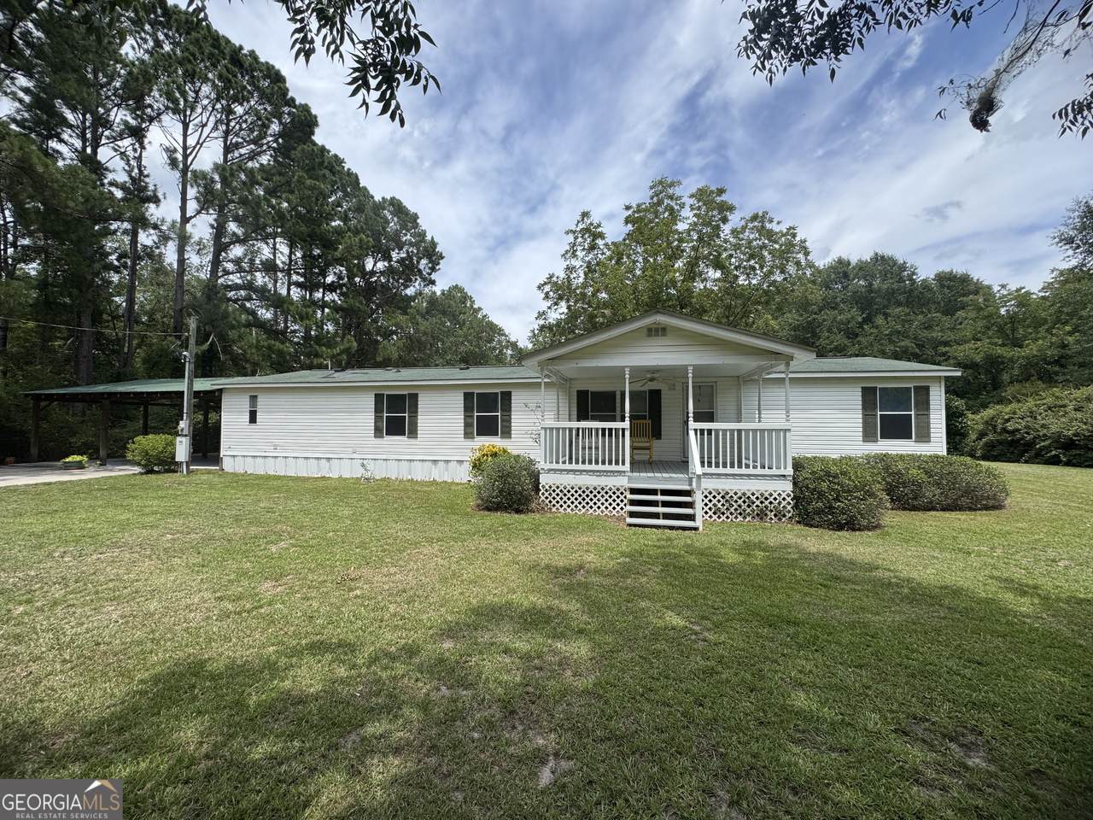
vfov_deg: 85.7
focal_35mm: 14
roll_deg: -0.9
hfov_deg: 102.1
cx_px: 546
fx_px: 442
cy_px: 410
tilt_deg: +1.3
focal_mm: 2.22
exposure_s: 1/1536
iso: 40
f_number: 2.2
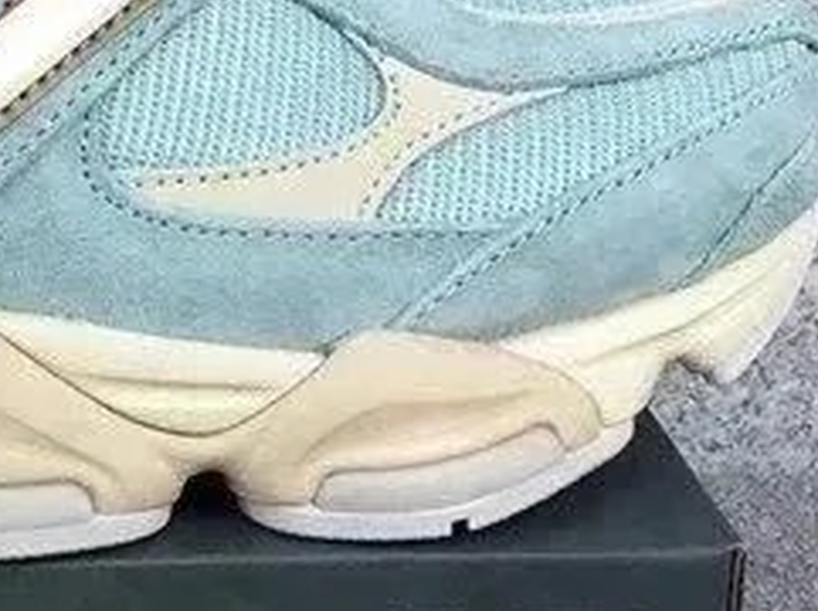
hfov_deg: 16.2
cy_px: 385
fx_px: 2737
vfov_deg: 12.7
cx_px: -204
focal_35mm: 116
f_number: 2.4
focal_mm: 3.3
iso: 25
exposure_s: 1/133
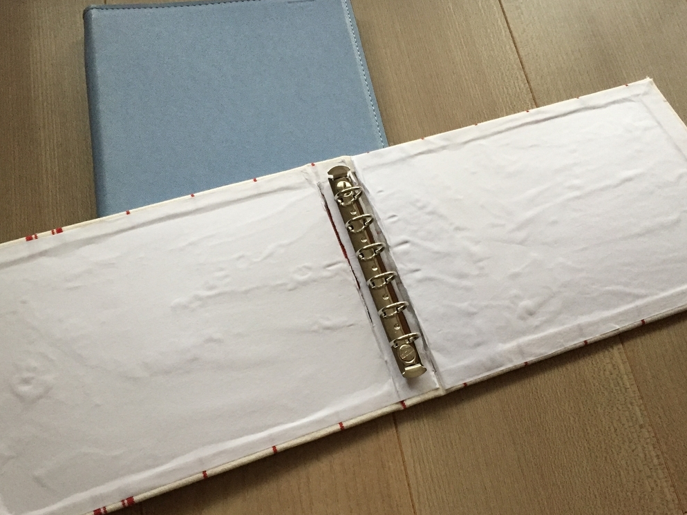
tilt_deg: -65.6
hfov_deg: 52.6
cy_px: 288
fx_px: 695
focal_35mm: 35
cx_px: 319
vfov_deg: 40.7
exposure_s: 1/30
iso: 200
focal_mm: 4.15
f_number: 2.2
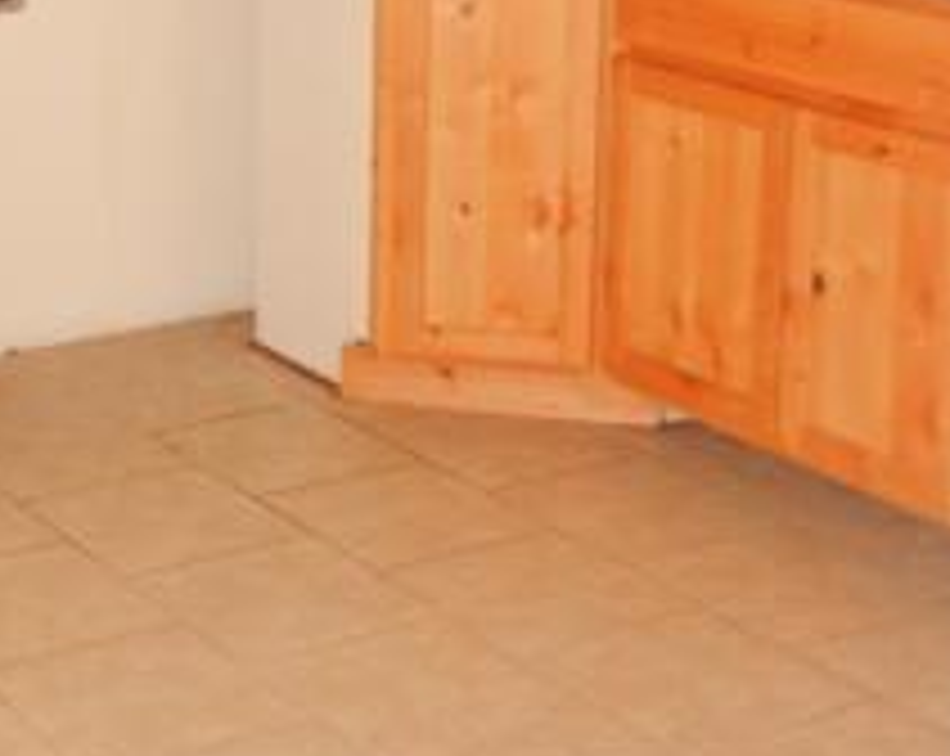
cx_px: 126
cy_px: -14
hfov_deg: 21.1
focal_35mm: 89
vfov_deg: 16.8
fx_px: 2498
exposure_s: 1/30
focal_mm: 5.4
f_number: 3.5
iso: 400
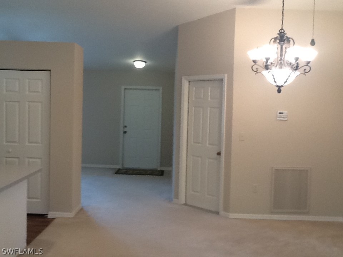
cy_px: 128
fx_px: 436
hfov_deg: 42.9
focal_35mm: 44
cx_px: 172
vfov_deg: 32.9
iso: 80
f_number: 2.4
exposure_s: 1/30
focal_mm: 2.03
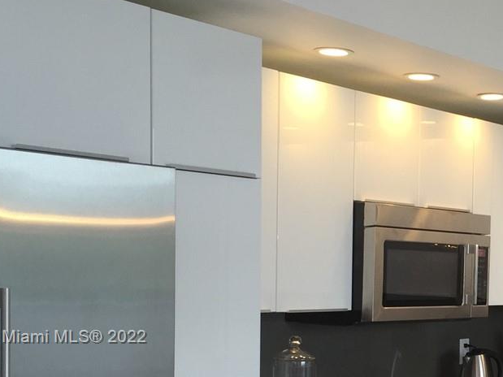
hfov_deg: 24.5
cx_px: 536
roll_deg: -1.7
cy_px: 338
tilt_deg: -2.4
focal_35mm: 75
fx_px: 1090
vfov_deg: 19.3
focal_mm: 4.15
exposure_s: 1/100
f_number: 2.2
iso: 40
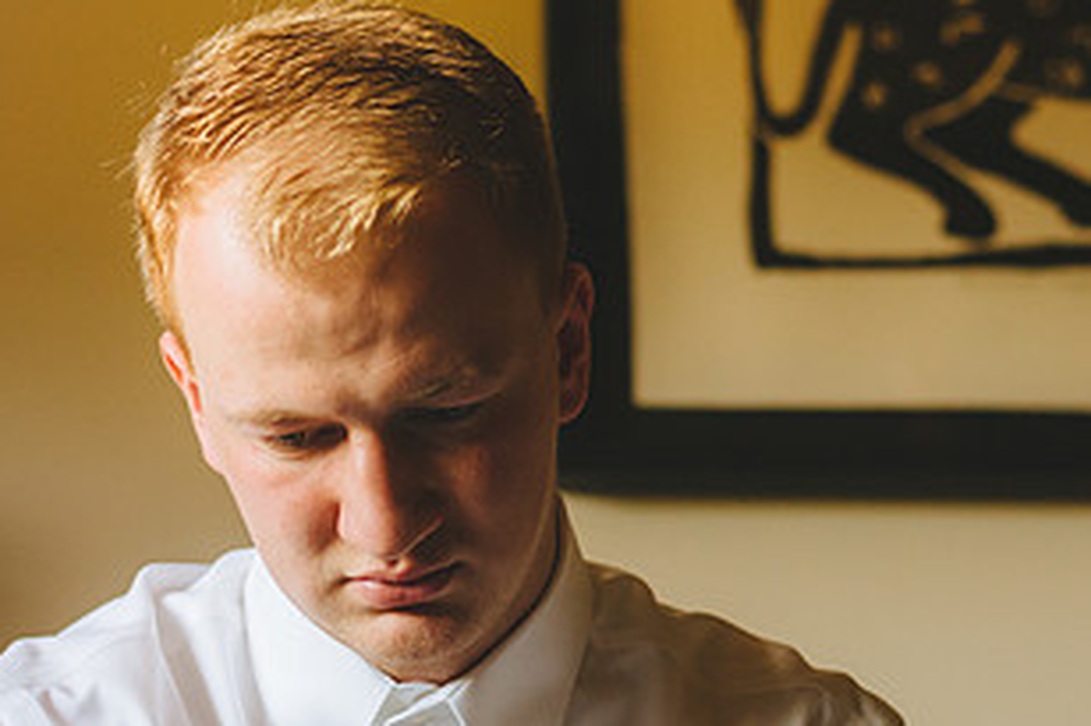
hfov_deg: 18.4
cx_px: 511
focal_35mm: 111
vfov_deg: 12.3
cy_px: 460
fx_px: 3362
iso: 1600
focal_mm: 50
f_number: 2.8
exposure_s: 1/500
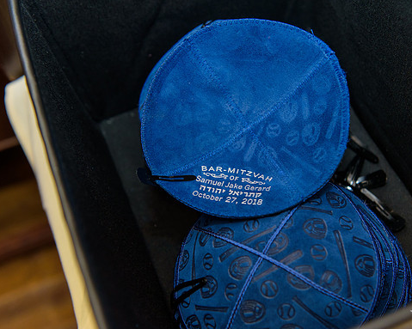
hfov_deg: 37.2
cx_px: 243
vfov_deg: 30.2
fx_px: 610
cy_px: 165
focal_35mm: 50
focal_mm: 44
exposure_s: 1/125
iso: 1250
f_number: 3.2
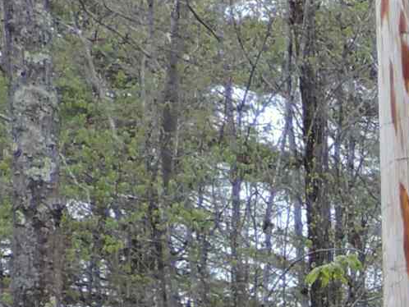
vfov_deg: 9.2
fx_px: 1750
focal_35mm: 148
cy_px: 681
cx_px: 999
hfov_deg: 11.1
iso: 80
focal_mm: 4.3
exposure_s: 1/40
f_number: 3
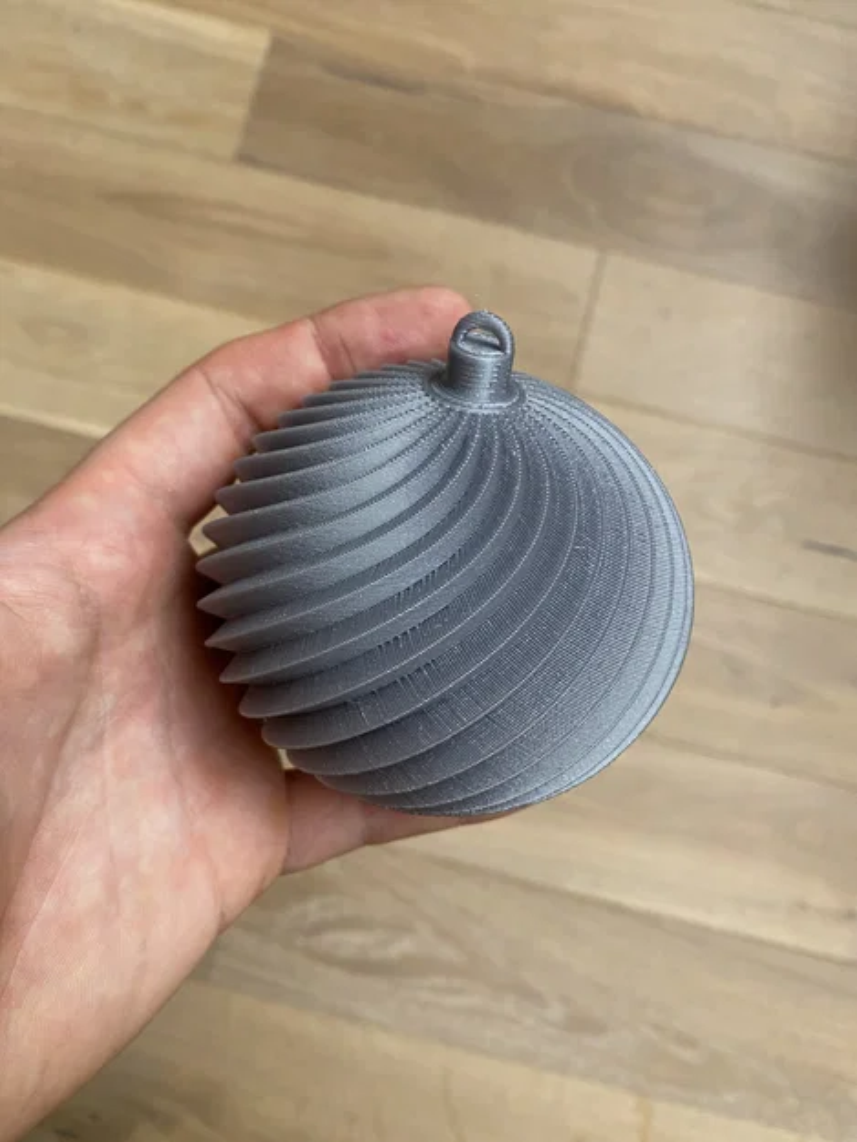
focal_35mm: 26
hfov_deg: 53.1
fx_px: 858
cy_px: 571
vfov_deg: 67.3
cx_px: 428
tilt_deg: -82.0
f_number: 1.8
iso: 100
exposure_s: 1/50
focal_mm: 4.25
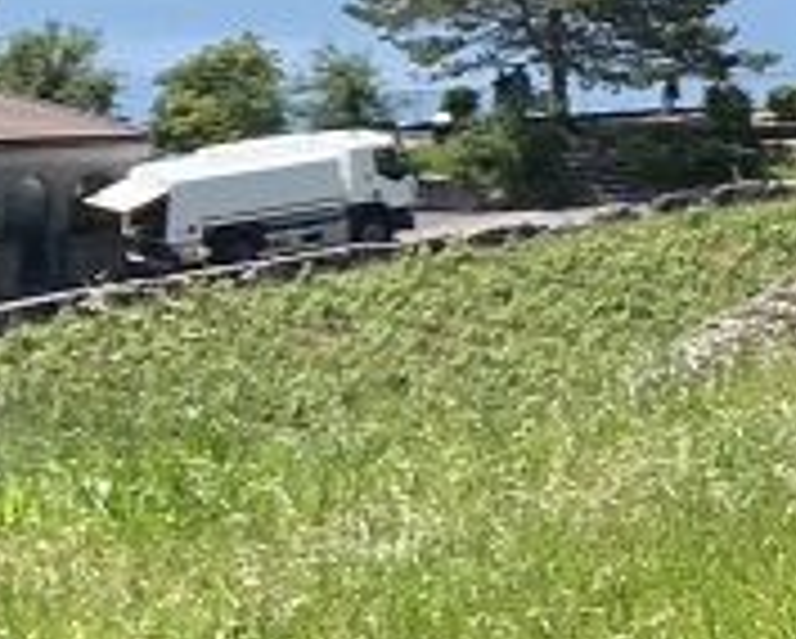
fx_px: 8891
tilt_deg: -9.7
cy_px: 450
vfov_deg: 4.1
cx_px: 1372
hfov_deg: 5.1
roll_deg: -3.0
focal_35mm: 377
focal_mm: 6.6
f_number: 2.8
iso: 20
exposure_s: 1/319
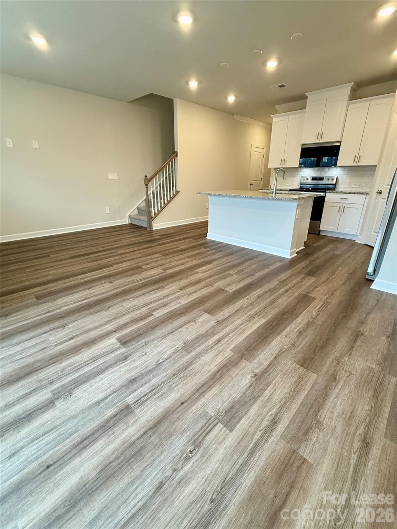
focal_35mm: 14
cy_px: 264
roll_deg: +0.0
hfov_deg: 85.7
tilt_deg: -20.5
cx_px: 198
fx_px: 214
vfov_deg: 102.1
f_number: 2.2
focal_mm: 2.22
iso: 250
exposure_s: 1/120
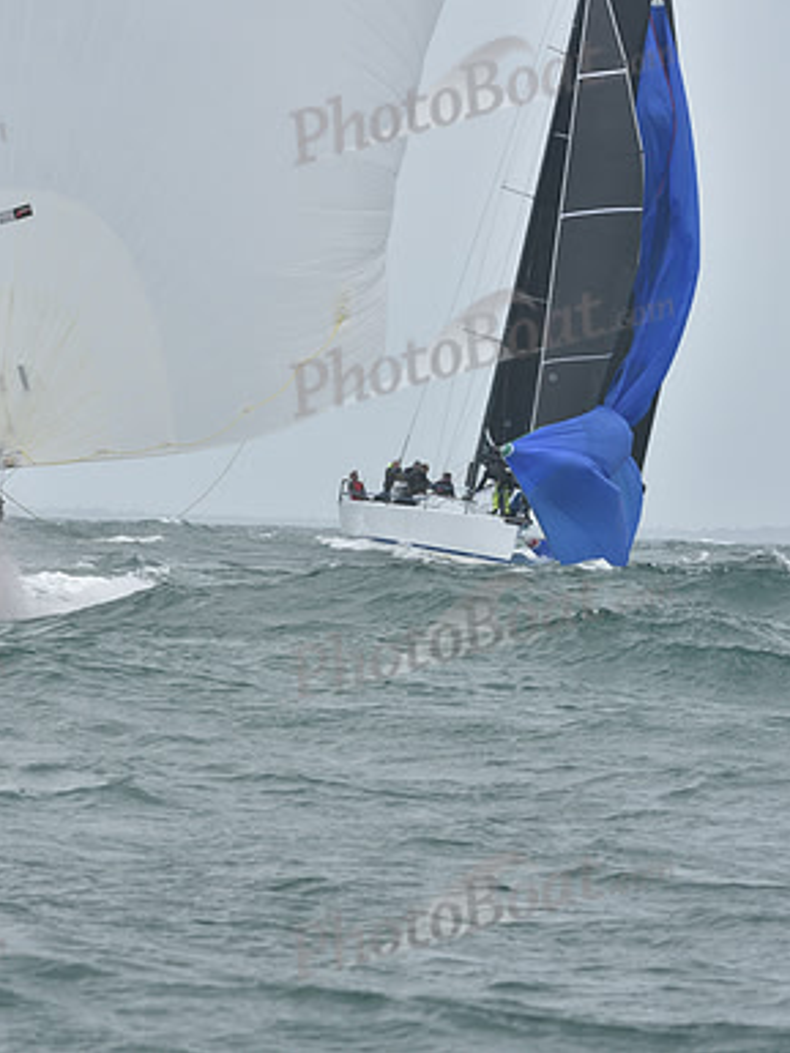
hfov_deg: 5.1
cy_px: 526
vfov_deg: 6.8
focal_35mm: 290
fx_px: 8820
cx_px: 150
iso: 320
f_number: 8
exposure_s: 1/1000
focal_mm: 200
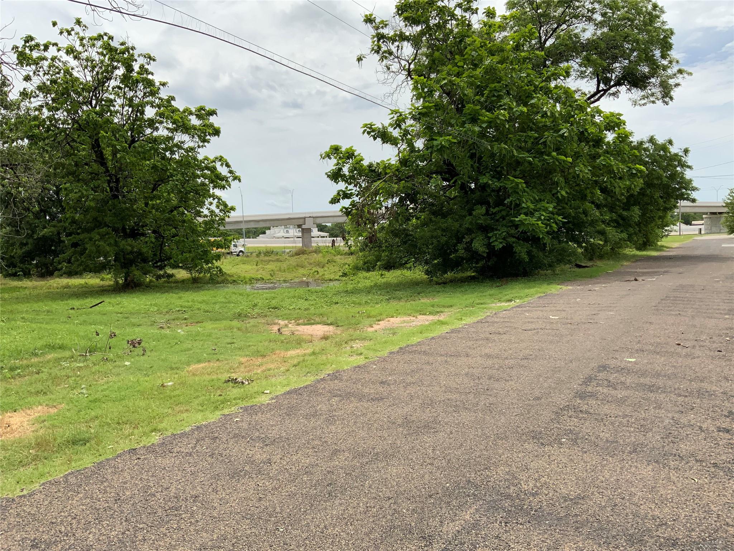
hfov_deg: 61.7
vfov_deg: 48.2
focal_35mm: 29
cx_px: 367
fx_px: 615
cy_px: 276
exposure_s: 1/1912
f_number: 1.8
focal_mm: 3
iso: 16
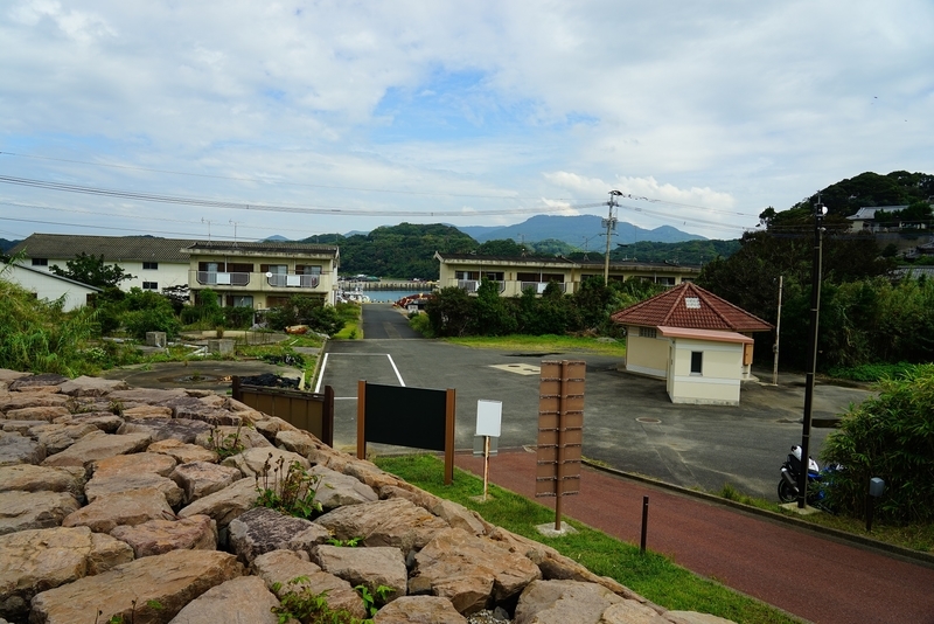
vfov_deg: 53.2
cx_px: 467
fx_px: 623
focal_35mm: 24
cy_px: 312
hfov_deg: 73.7
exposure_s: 1/500
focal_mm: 24
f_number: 5.6
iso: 100
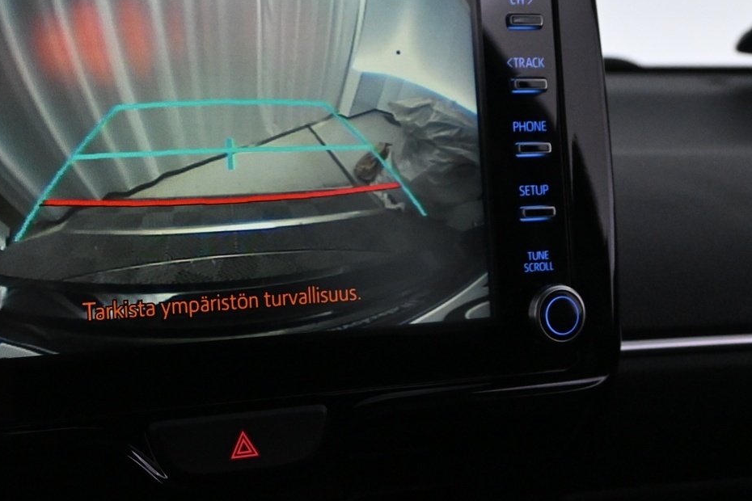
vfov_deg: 24.6
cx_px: 205
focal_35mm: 55
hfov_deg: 35.7
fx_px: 1146
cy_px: 175
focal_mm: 21
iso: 3200
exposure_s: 1/100
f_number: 5
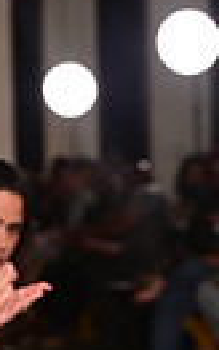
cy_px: 735
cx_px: -120
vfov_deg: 4.5
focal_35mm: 460
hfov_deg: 2.9
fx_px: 4388
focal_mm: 102
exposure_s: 1/125
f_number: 6.3
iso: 1000
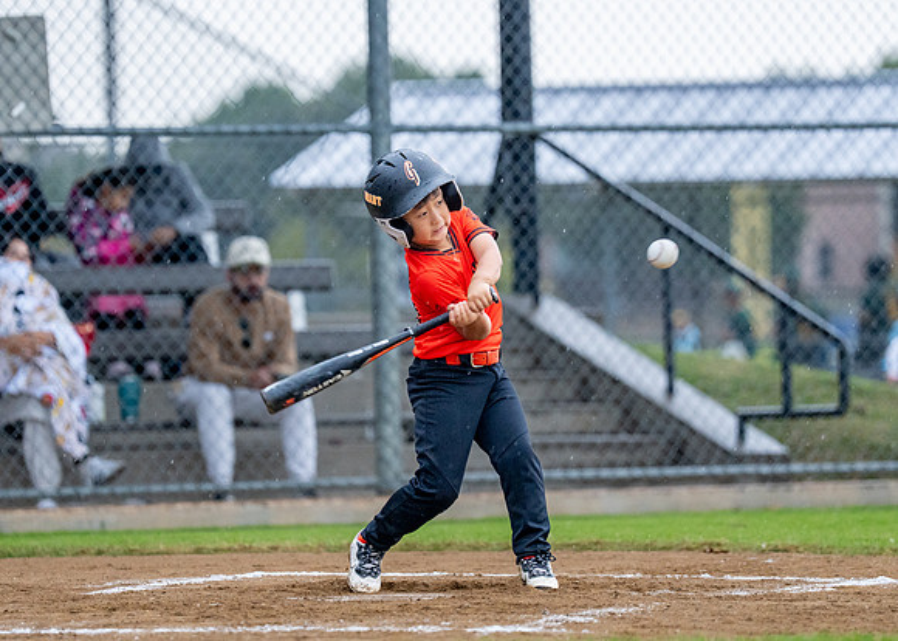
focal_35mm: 265
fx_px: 6757
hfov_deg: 7.6
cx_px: 417
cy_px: 242
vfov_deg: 5.4
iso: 1600
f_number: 2.8
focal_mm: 171
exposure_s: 1/1000
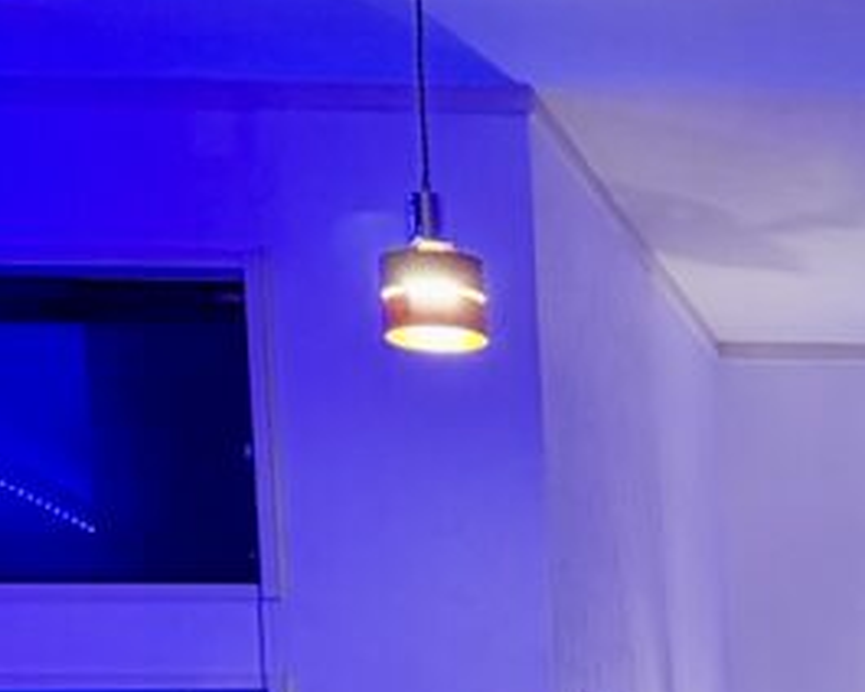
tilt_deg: -4.2
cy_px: 1263
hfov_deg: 14.7
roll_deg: +0.9
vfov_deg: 12.4
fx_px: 2893
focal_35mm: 113
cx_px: 1606
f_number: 1.78
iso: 800
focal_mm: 6.76
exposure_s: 1/50
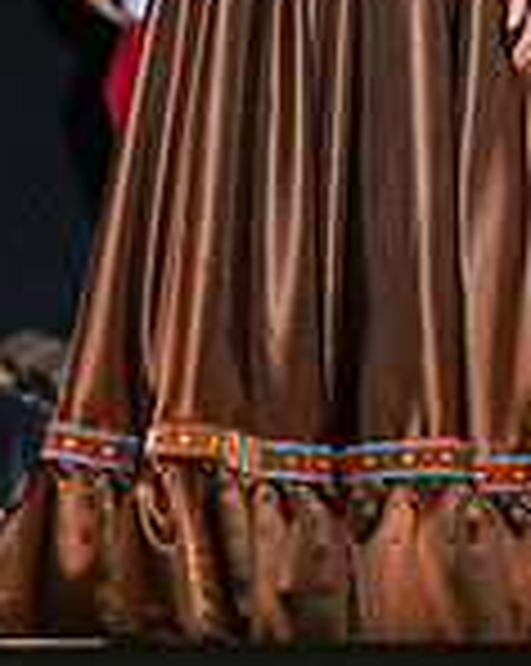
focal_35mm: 336
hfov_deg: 4.6
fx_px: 6614
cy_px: -175
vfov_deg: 5.7
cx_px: 539
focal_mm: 70
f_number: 2.8
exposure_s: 1/800
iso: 500
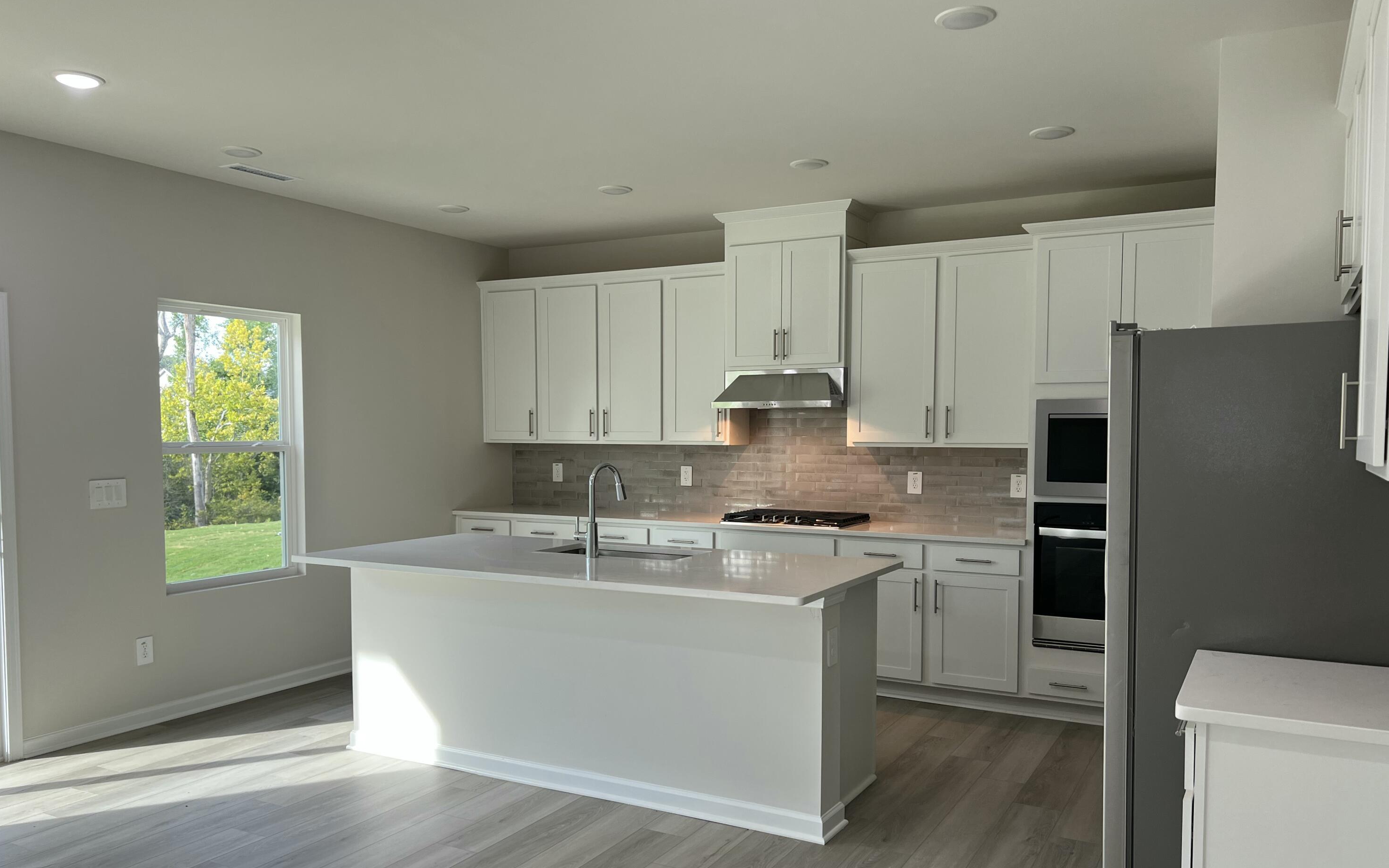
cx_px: 688
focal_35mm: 28
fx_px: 1060
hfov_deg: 66.5
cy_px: 480
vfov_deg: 44.5
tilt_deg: -2.6
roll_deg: +0.2
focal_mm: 5.7
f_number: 1.5
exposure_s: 1/120
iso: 50
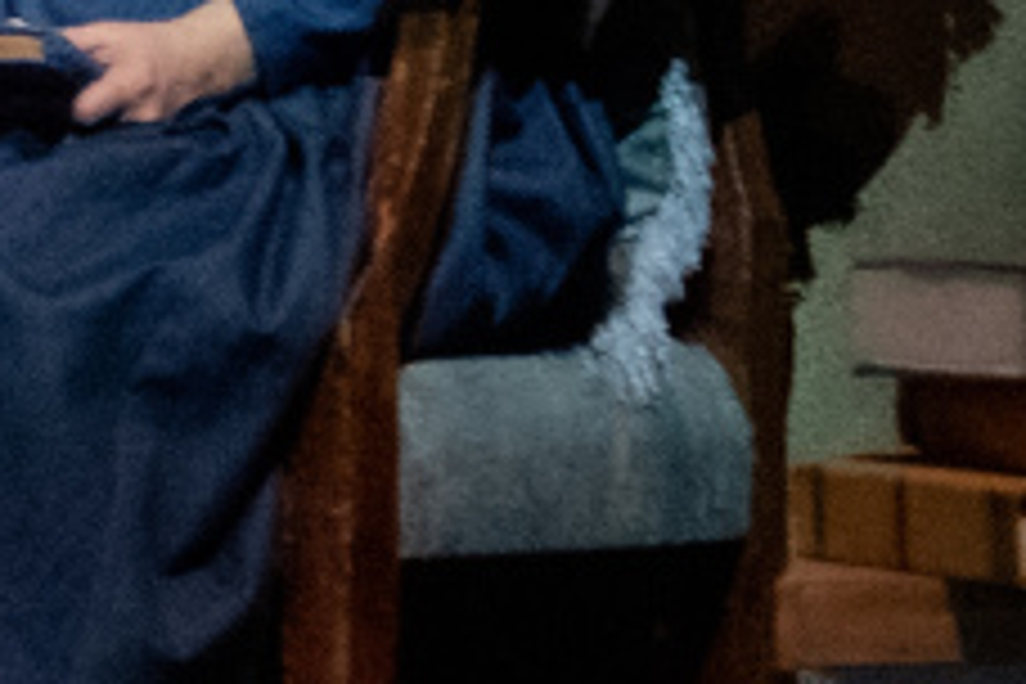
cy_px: -212
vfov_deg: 2.2
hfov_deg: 3.3
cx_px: -1084
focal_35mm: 621
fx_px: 17697
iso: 12800
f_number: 4
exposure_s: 1/800
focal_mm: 118
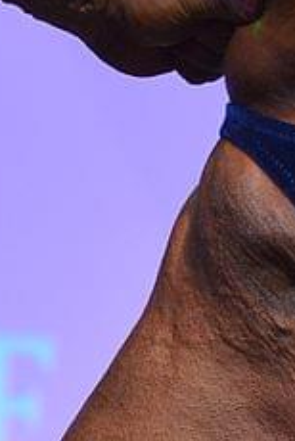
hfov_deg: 2.2
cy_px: 337
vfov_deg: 3.3
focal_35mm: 632
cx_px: 362
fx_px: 7744
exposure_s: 1/125
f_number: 3.2
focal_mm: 90
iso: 800
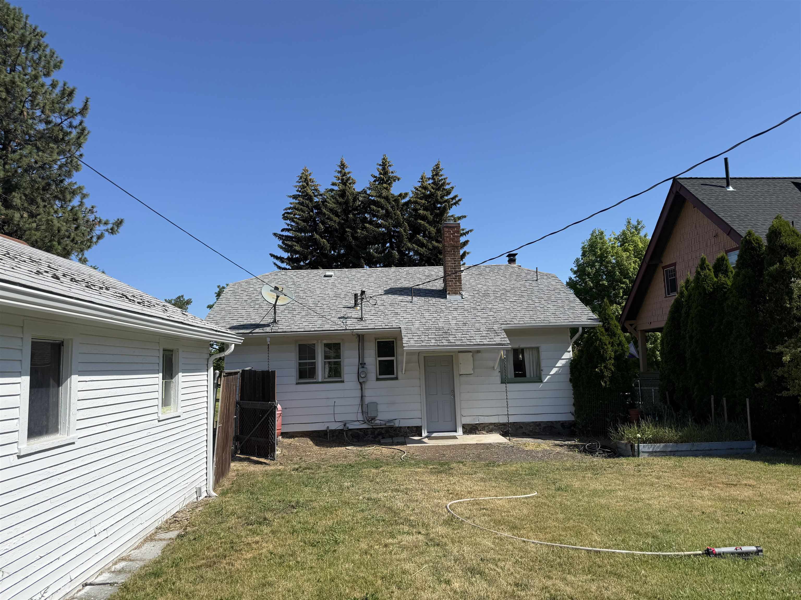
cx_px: 400
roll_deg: +2.1
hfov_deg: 71.6
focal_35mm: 24
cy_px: 300
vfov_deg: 56.8
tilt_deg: +7.3
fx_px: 555
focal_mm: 6.76
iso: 80
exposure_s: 1/3953
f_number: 1.78
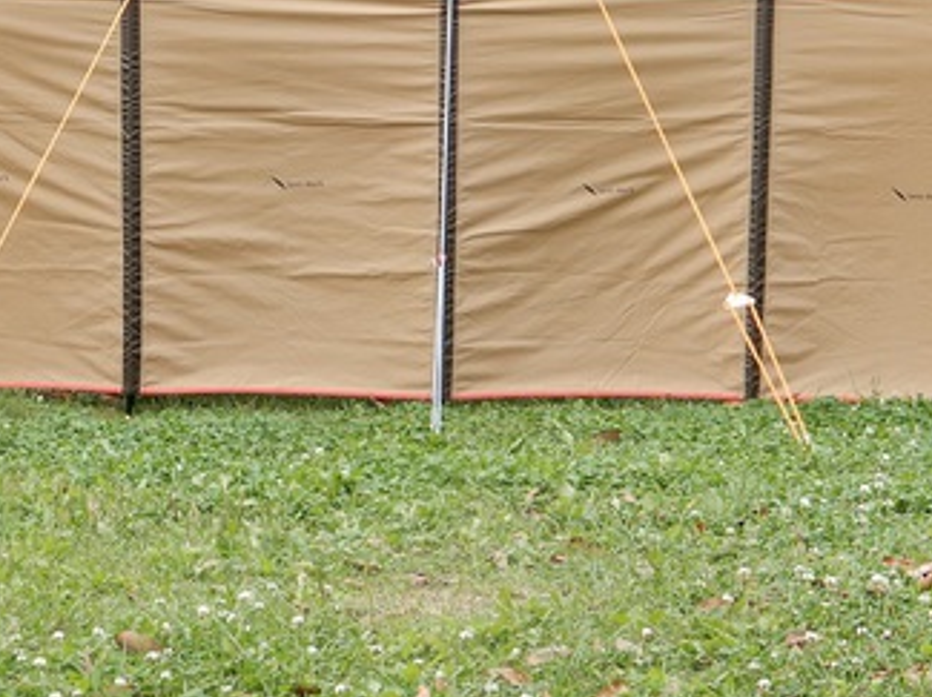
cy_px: 72
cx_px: 390
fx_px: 3711
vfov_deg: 10.7
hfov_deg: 14.3
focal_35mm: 138
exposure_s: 1/100
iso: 80
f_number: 4.5
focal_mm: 12.5
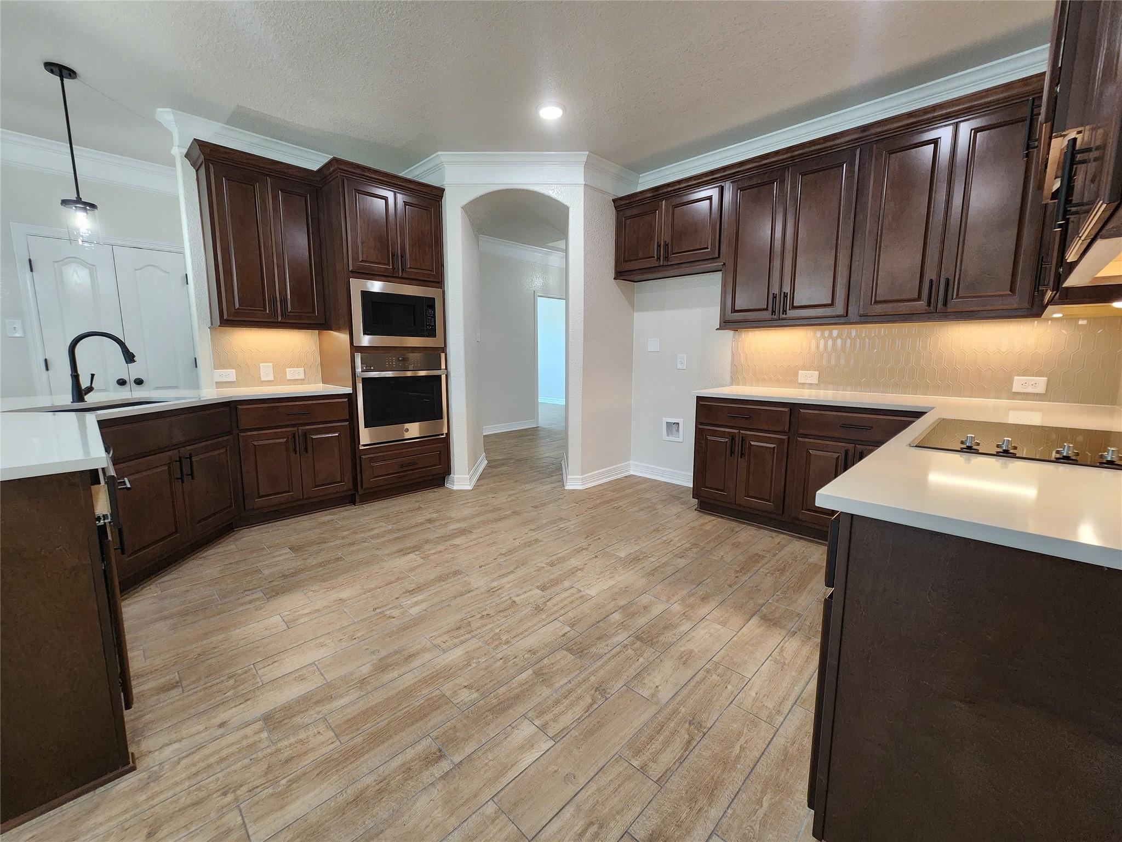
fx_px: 421
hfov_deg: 106.2
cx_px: 561
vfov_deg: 89.9
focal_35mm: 13
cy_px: 421
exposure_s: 1/60
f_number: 2.2
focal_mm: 2.2
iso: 200
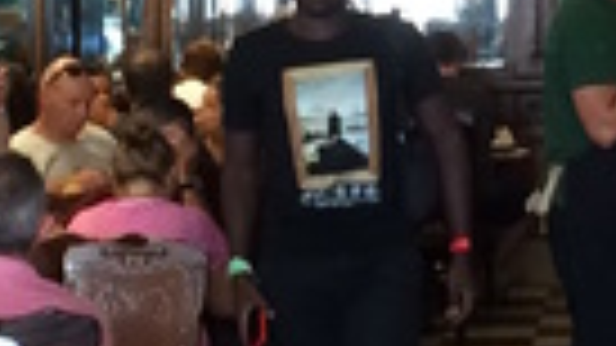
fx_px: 3021
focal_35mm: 185
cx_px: 477
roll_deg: +0.7
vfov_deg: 6.5
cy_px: -18
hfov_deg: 11.6
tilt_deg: -3.1
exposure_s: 1/33
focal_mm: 4.15
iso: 125
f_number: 2.2
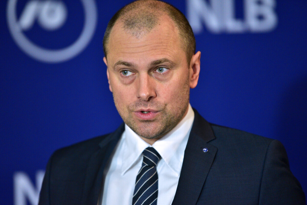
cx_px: 154
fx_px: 1705
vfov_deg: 6.9
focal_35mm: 200
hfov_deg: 10.3
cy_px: 102
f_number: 2.8
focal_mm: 200
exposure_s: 1/200
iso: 4000
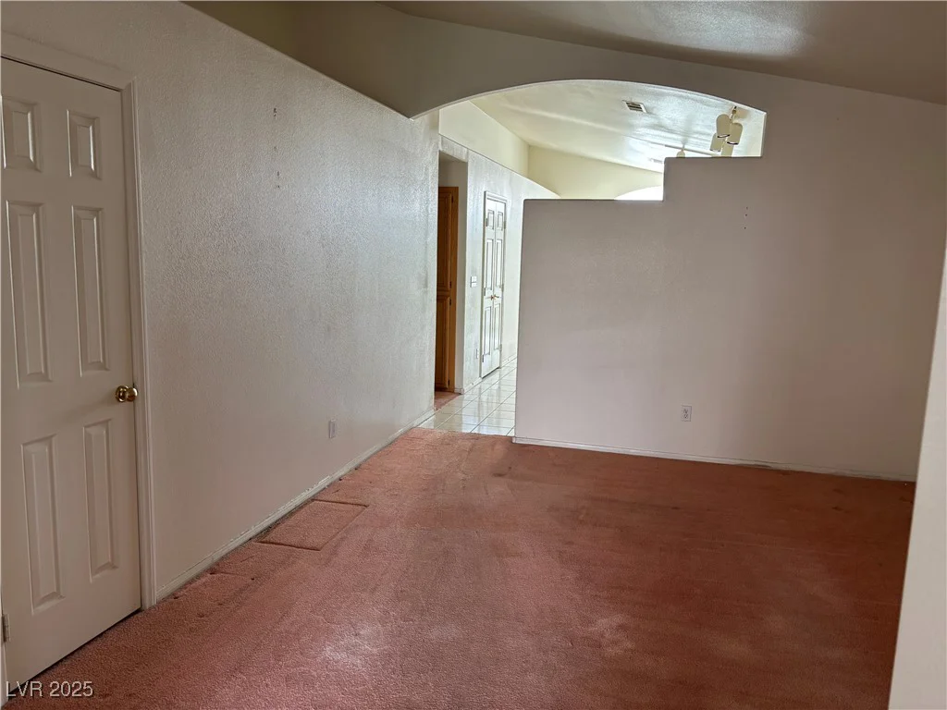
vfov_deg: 53.1
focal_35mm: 26
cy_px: 355
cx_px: 474
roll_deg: -1.7
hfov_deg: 67.3
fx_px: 711
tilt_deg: -8.1
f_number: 1.6
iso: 100
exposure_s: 1/121
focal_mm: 5.96
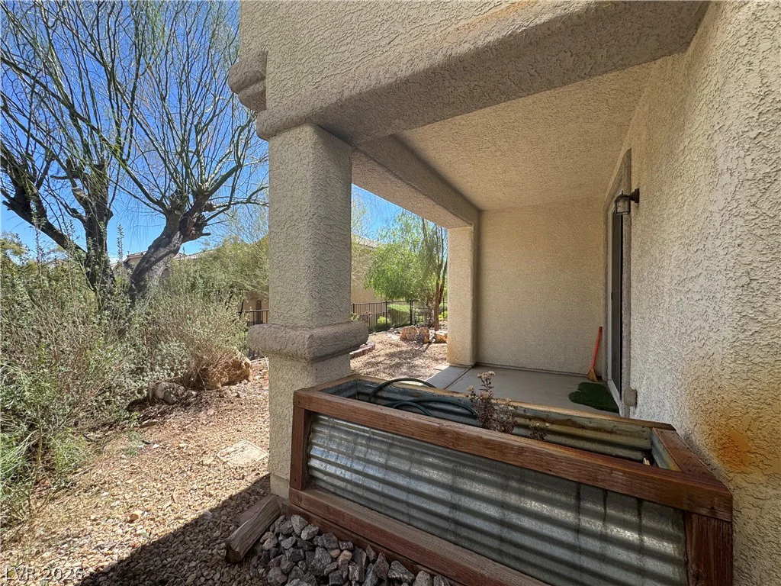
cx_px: 390
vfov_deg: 85.7
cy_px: 293
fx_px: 316
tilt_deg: -0.7
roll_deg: -0.6
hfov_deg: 102.1
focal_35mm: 14
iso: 40
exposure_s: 1/443
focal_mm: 2.22
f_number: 2.2
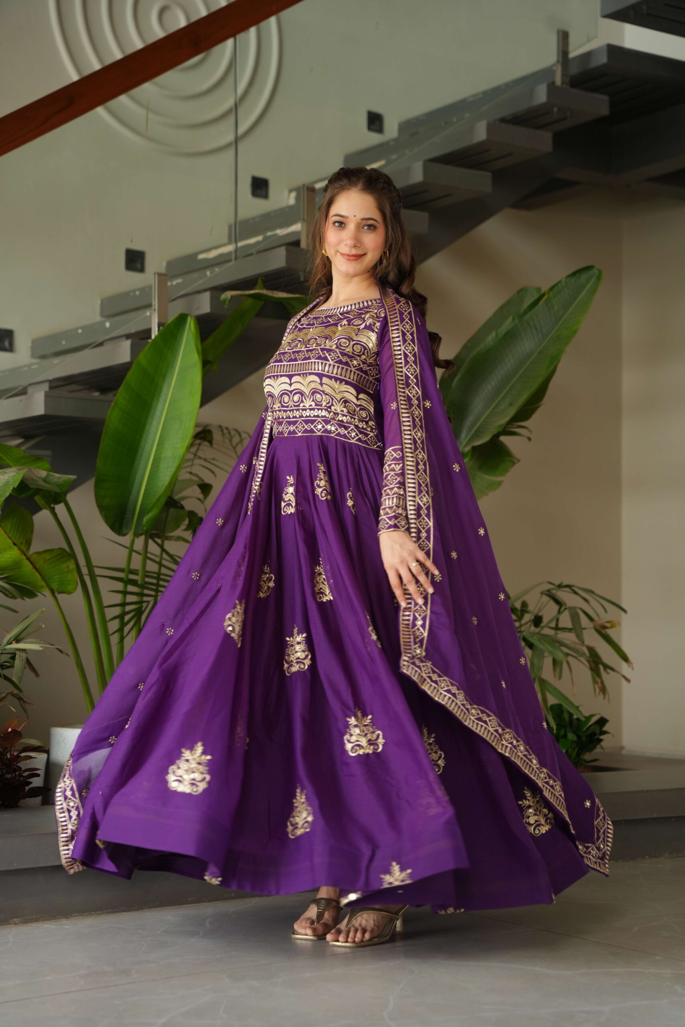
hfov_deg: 21.2
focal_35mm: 64
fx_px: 1829
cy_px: 514
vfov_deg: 31.4
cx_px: 342
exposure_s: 1/200
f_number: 3.2
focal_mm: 64.1
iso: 400
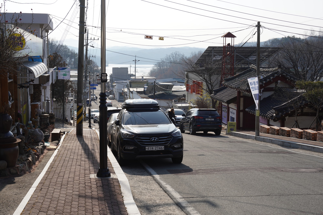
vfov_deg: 27.5
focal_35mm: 49
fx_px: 440
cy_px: 108
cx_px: 162
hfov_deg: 40.3
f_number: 14
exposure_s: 1/100
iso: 100
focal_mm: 49
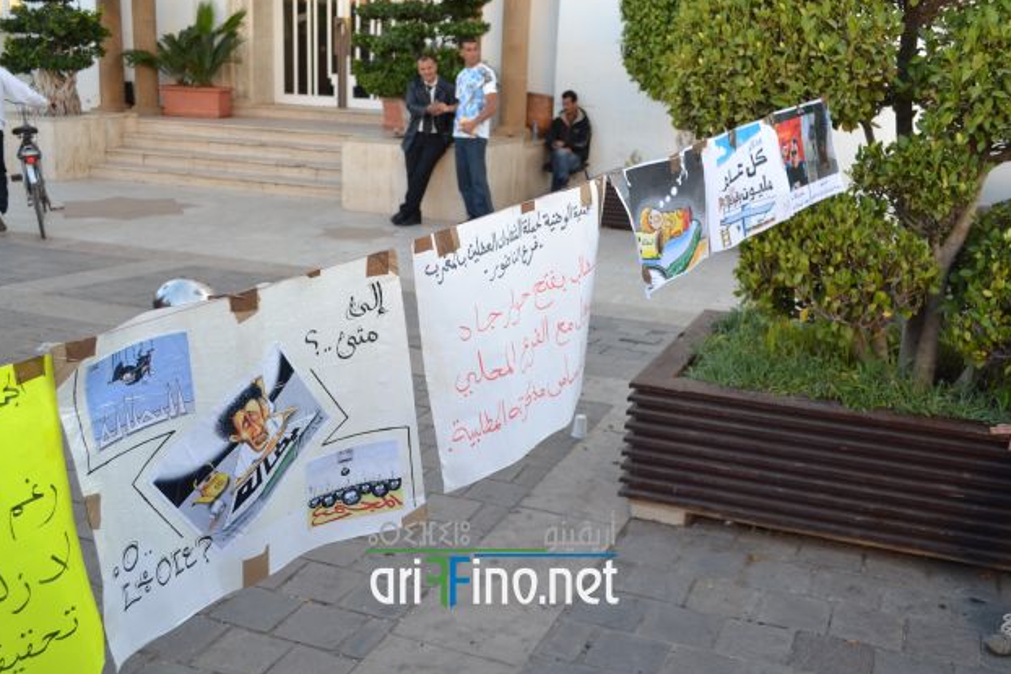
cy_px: 336
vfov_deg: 36.0
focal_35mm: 37
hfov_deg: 51.9
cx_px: 496
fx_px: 1039
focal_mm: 24
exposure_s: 1/125
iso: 200
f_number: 5.6
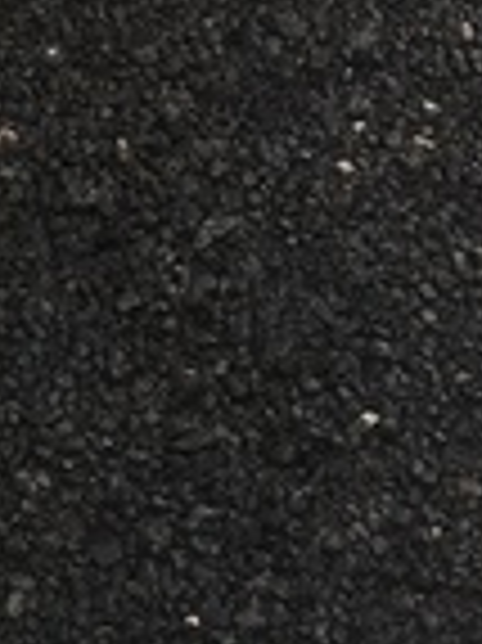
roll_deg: +1.1
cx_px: -270
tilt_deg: -18.5
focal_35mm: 179
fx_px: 3328
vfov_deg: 9.5
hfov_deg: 8.1
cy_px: -1022
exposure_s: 1/287
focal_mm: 4.15
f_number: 2.2
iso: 25
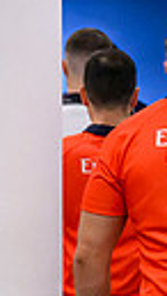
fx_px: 2664
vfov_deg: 6.3
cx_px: 224
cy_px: 340
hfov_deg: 3.6
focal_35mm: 340
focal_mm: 62
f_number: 2.8
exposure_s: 1/2000
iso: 6400
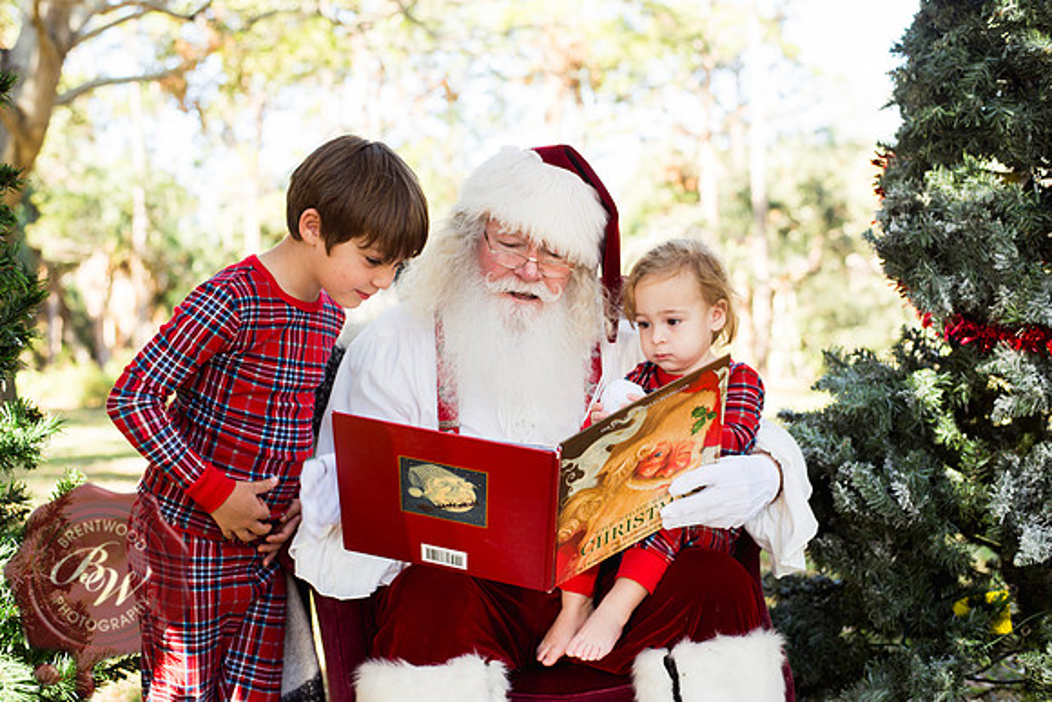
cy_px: 351
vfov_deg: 27.0
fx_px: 1461
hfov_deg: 39.6
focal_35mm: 50
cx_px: 526
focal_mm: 50
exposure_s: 1/125
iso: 125
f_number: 4
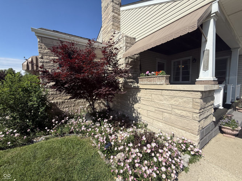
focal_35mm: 14
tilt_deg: -5.3
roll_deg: +0.0
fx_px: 98
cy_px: 90
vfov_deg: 85.7
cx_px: 121
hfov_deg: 102.1
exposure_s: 1/1848
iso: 50
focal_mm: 2.22
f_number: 2.2
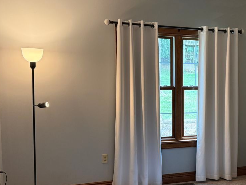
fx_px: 348
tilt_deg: -5.1
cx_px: 189
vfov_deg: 29.6
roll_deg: -0.5
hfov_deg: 37.8
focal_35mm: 49
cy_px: 112
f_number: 1.78
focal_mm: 6.76
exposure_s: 1/60
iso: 250
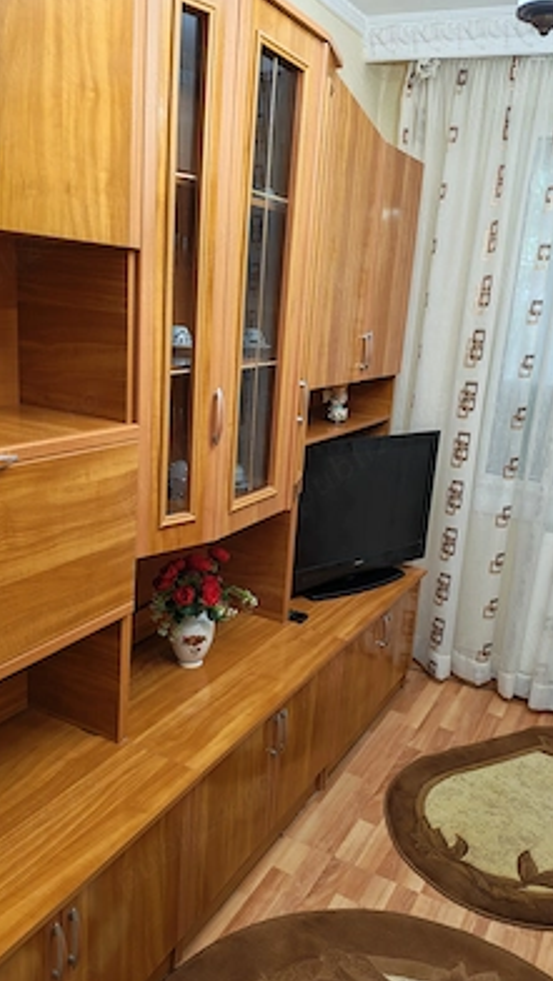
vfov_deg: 64.3
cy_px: 490
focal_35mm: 30
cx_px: 283
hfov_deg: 39.0
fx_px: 781
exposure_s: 1/50
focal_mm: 6.12
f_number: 1.9
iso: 1250
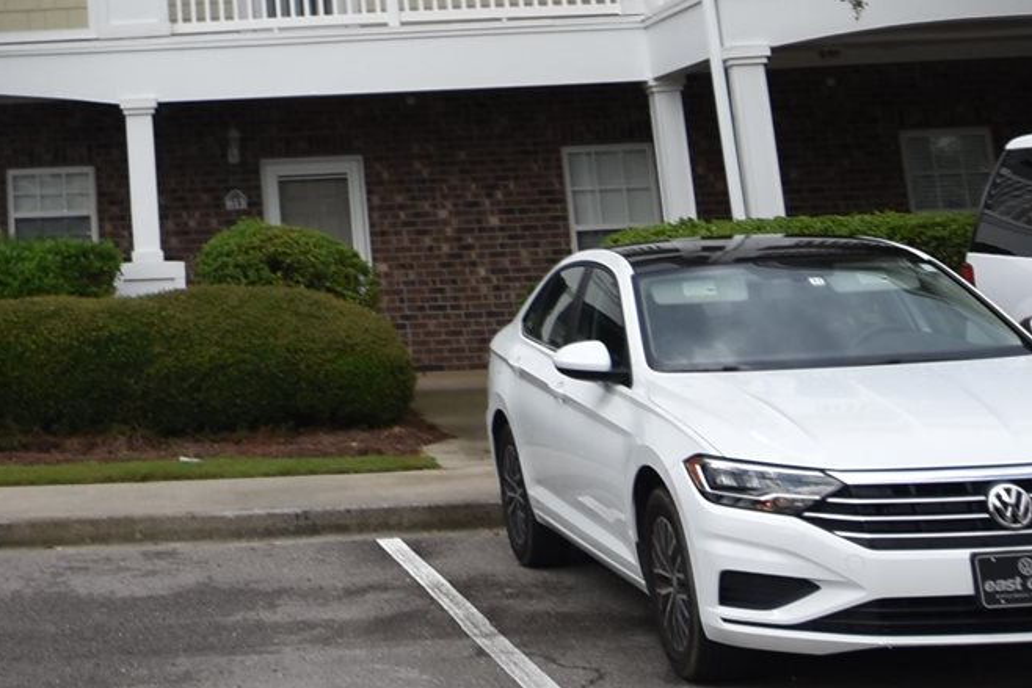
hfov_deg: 26.4
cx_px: -132
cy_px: -328
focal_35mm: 70
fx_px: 2007
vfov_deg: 17.6
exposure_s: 1/200
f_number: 5.6
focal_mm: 10
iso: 100
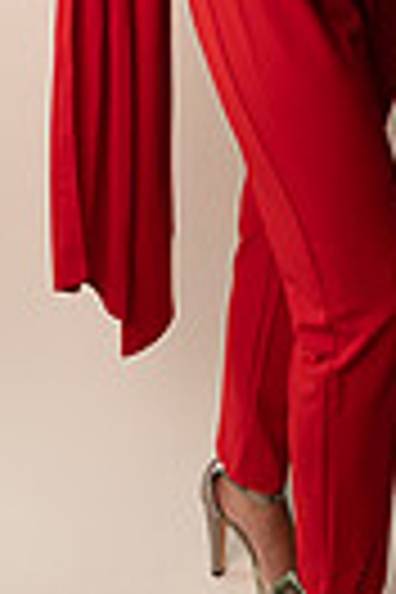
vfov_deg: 22.2
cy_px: -184
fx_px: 1353
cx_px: 266
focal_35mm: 82
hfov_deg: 16.6
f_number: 3.2
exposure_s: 1/160
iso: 100
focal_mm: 24
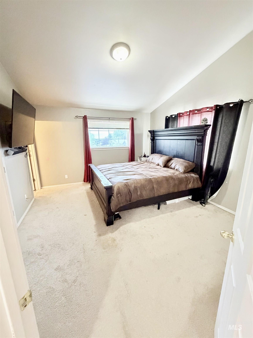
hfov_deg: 85.7
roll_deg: +0.5
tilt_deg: -11.7
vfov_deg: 102.1
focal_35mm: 14
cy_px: 169
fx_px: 136
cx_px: 126
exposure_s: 1/60
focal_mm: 2.22
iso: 1000
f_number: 2.2
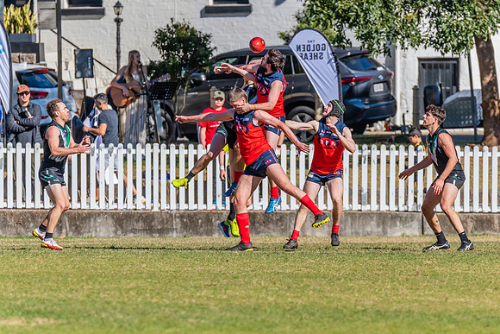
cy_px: 151
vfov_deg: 2.5
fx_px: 7551
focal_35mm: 544
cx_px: 290
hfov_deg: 3.8
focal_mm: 450
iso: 800
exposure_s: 1/1600
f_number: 10
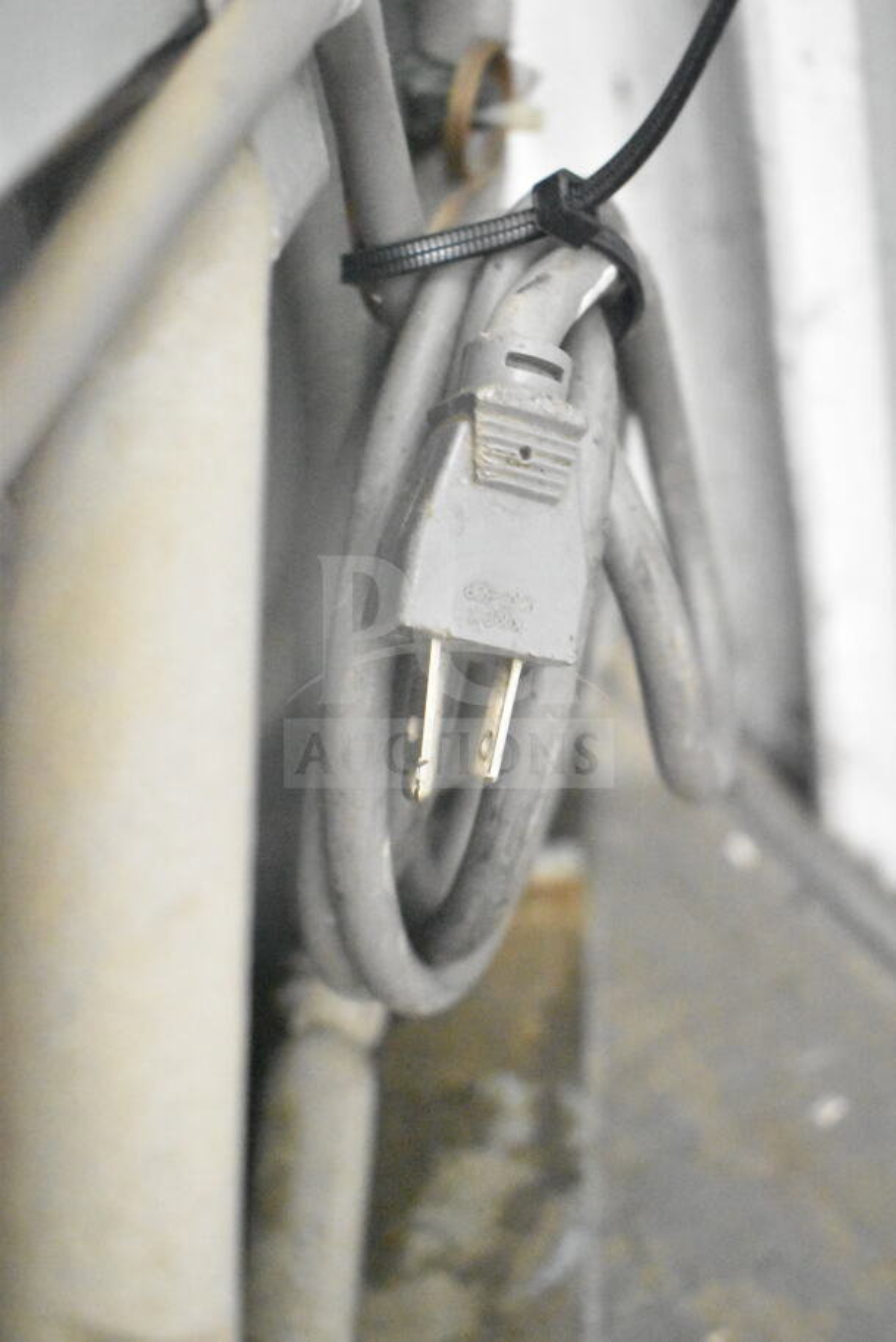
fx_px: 1902
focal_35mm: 51
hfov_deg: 26.5
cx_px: 448
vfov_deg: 38.9
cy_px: 671
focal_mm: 34
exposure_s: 1/40
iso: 25600
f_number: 4.5
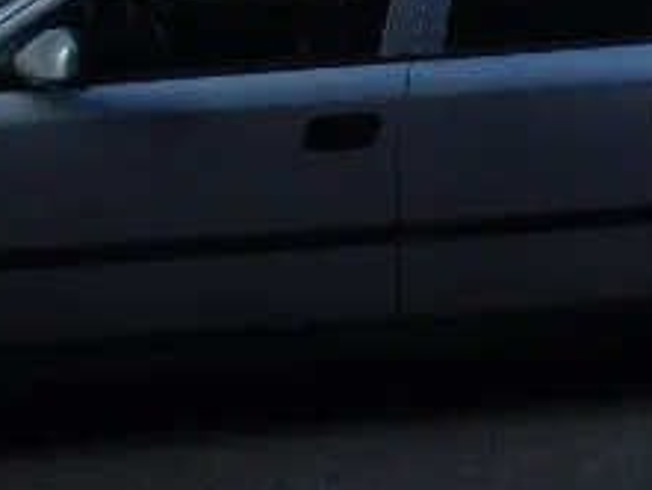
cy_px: -207
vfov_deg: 16.8
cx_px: 717
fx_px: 1526
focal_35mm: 81
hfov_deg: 22.7
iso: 125
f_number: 3.9
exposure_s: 1/640
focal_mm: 5
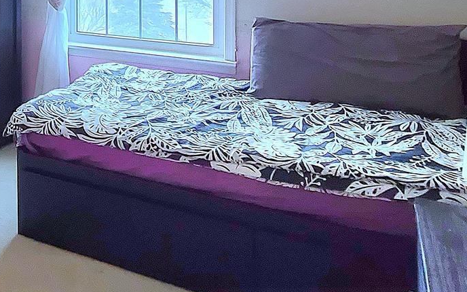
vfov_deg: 27.4
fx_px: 522
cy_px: -62
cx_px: 33
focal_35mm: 41
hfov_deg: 43.4
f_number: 2.2
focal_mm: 2.2
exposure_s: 1/30
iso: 400
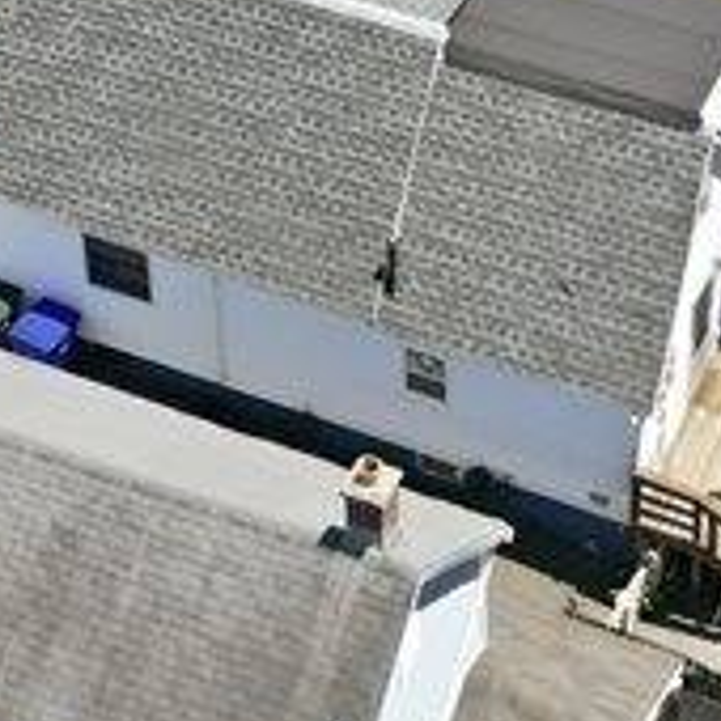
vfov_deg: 12.4
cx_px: 488
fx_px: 3016
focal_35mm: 128
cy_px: -606
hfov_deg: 13.6
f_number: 1.7
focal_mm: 6.7
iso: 110
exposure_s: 1/3000
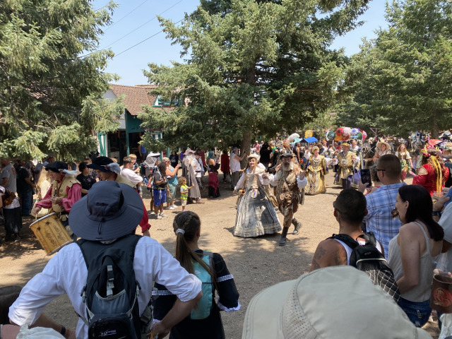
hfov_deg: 67.3
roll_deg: +1.3
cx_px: 226
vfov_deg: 53.1
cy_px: 170
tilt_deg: -11.0
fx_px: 339
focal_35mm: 26
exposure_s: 1/673
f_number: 1.8
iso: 32
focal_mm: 4.25
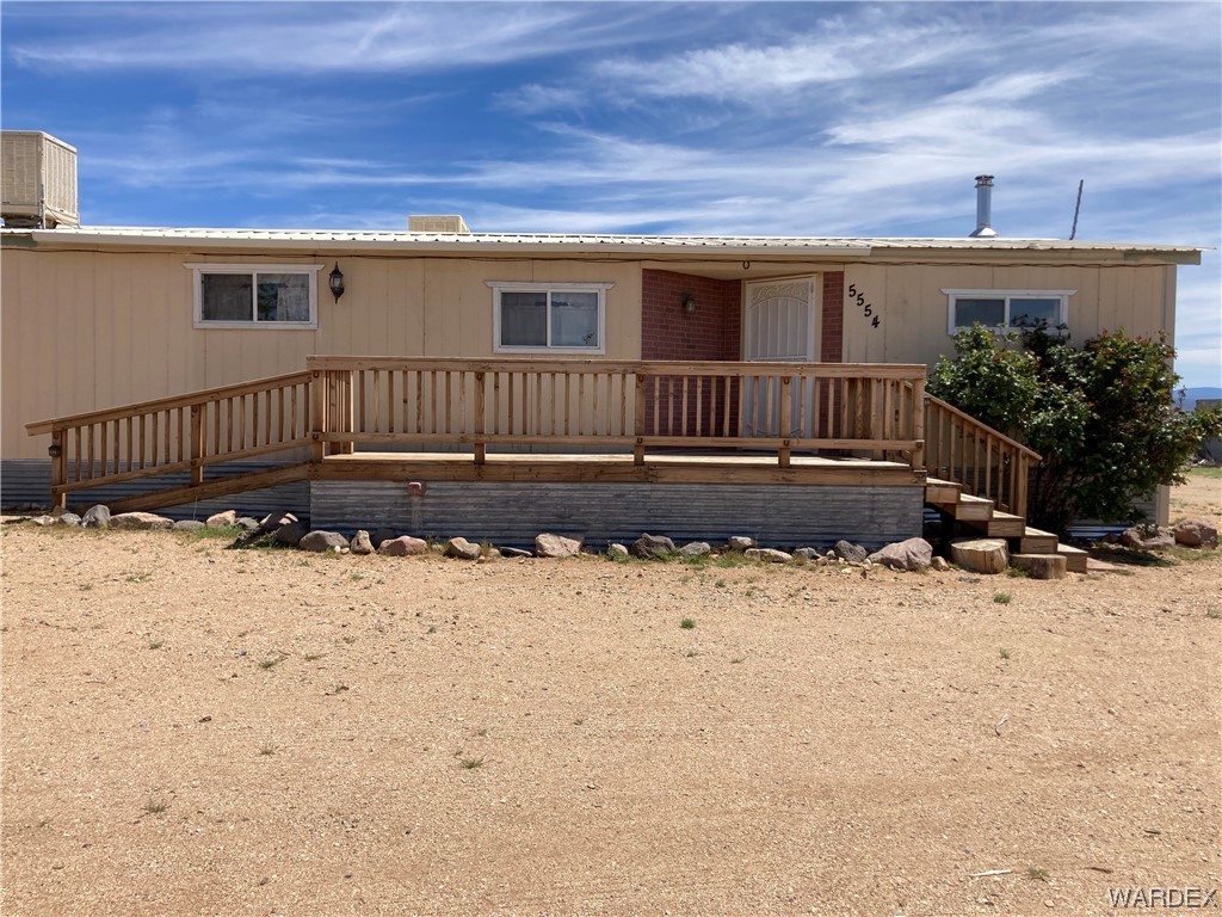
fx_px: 988
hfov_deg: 63.4
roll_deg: -1.0
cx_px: 611
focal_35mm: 28
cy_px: 458
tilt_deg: -1.0
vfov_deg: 49.7
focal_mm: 3.99
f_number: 1.8
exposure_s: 1/2667
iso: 20
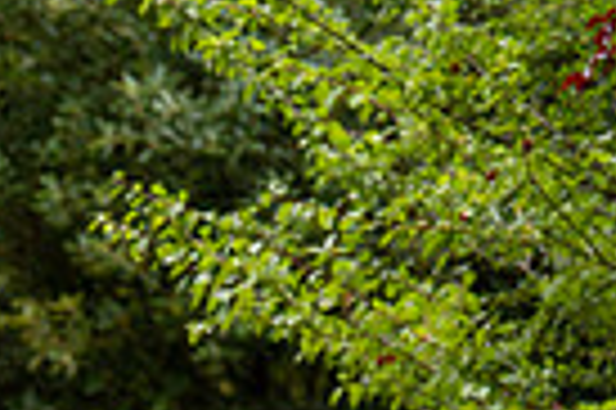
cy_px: 696
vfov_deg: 2.8
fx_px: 8323
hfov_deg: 4.2
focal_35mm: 487
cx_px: -382
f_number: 2.8
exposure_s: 1/800
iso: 640
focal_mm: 115
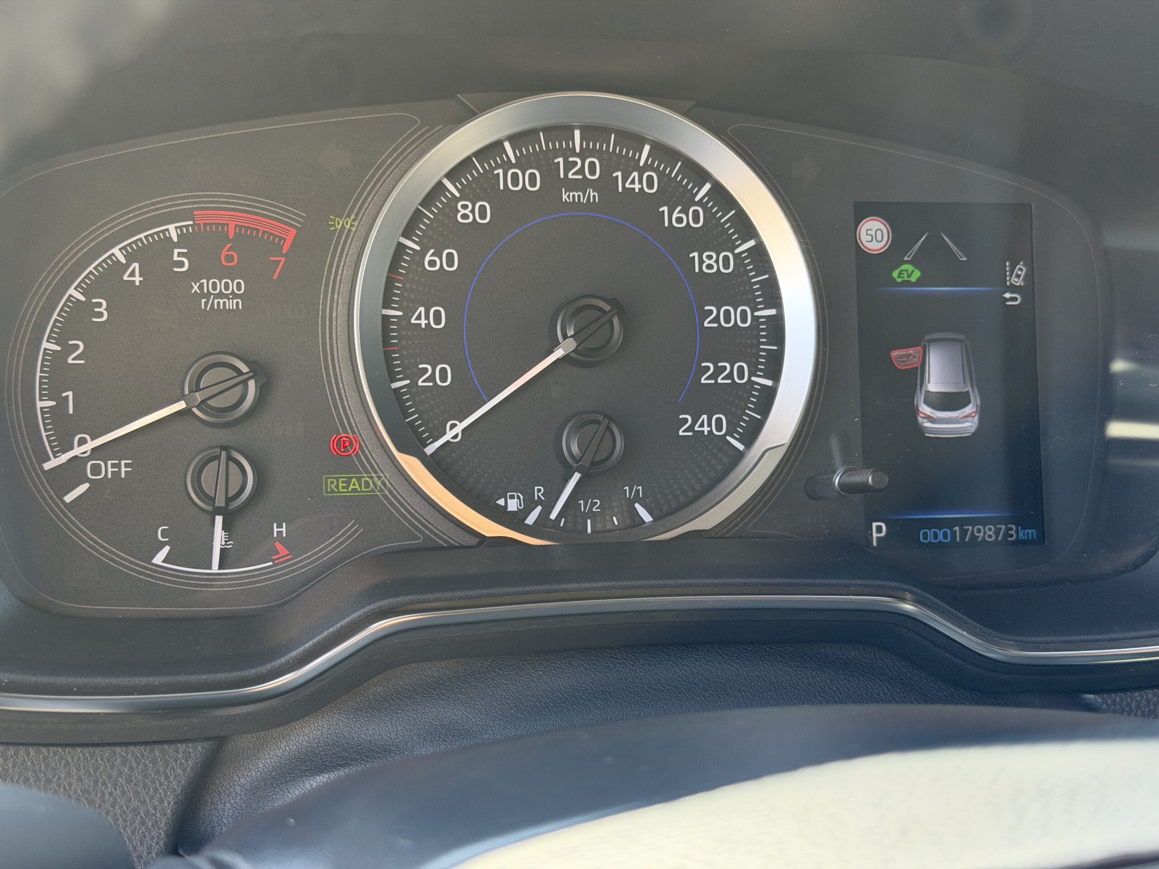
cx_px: 580
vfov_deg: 30.3
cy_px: 434
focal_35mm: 48
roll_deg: -4.2
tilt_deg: -19.7
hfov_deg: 39.7
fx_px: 1607
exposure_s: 1/213
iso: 125
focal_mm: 6.76
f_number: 1.78
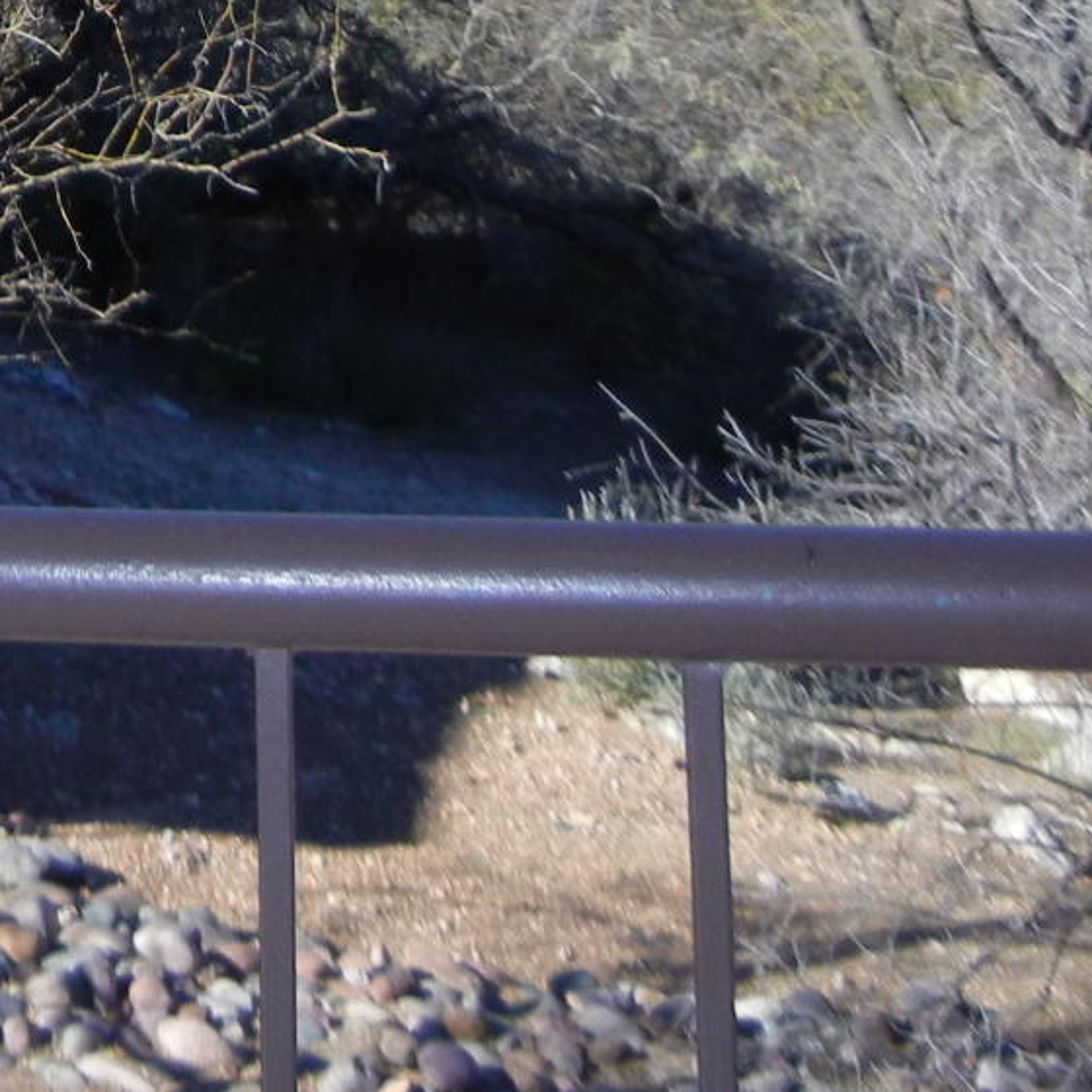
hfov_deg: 16.8
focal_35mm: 97
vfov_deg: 16.8
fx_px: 3462
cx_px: -361
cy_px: -382
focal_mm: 5.4
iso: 160
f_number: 3.5
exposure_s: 1/797
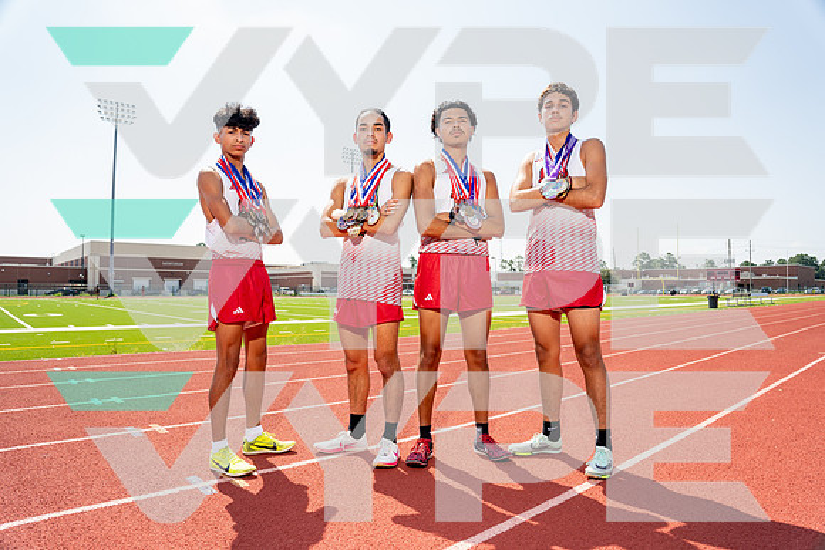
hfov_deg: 76.0
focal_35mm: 23
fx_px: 528
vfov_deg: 55.0
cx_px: 412
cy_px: 275
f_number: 5.6
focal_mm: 23
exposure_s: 1/250
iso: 100
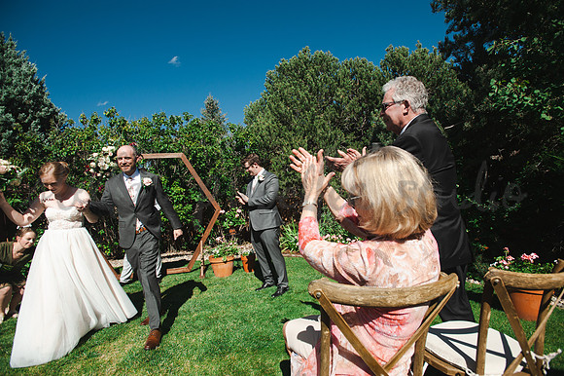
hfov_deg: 93.3
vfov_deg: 70.4
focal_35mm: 17
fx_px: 266
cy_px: 188
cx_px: 282
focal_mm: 17
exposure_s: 1/2000
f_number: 4.5
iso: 250
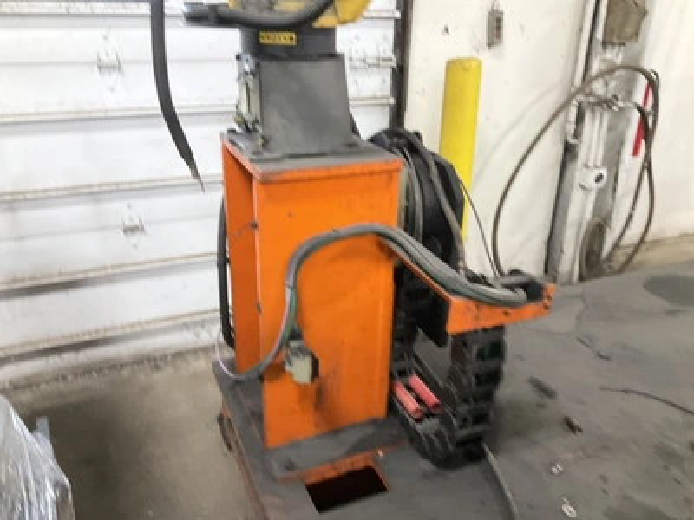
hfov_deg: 61.7
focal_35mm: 29
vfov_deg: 48.2
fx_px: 581
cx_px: 347
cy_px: 260
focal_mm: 3
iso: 250
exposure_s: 1/40
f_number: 1.8
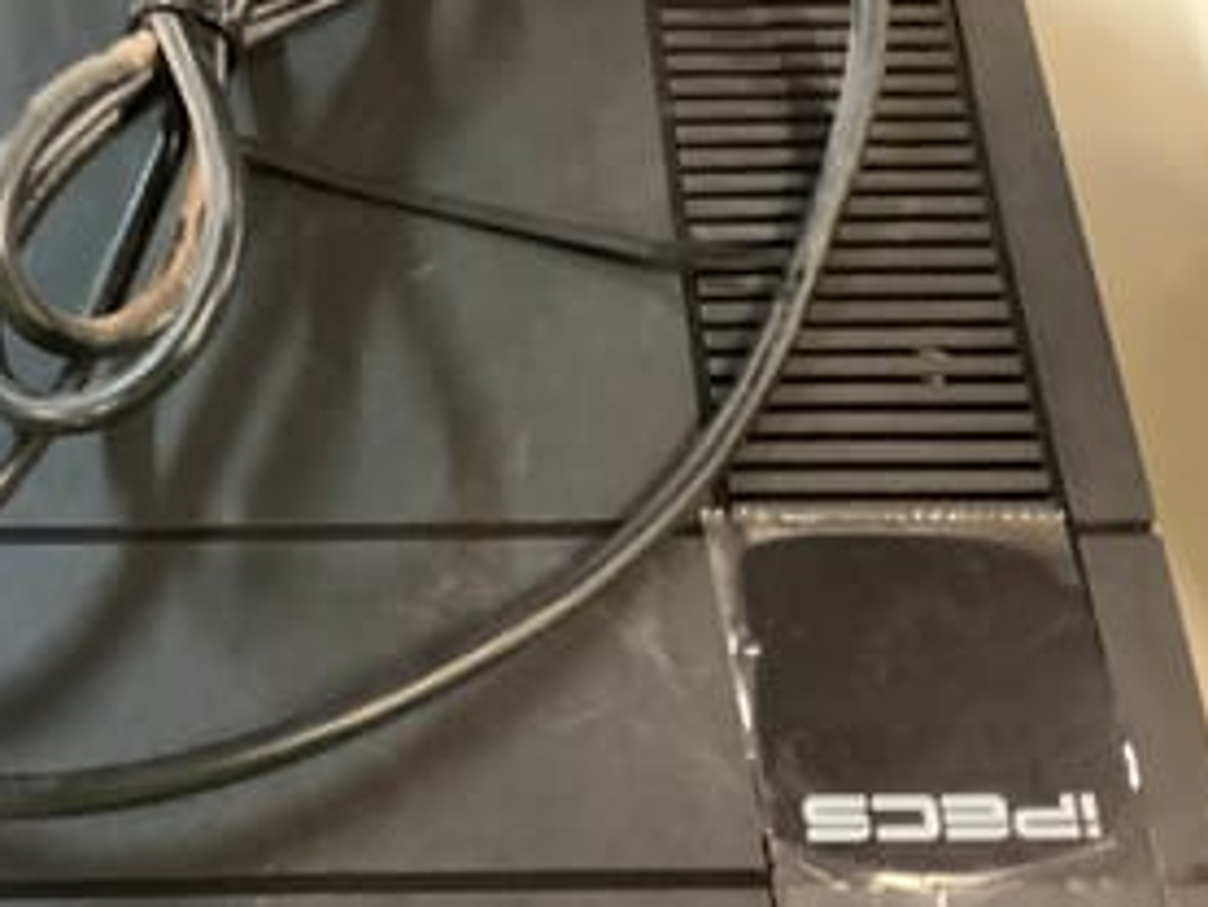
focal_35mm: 56
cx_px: 301
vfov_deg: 25.9
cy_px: 286
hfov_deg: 33.6
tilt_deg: -58.8
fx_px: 1955
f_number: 2.4
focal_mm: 3.3
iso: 500
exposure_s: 1/25
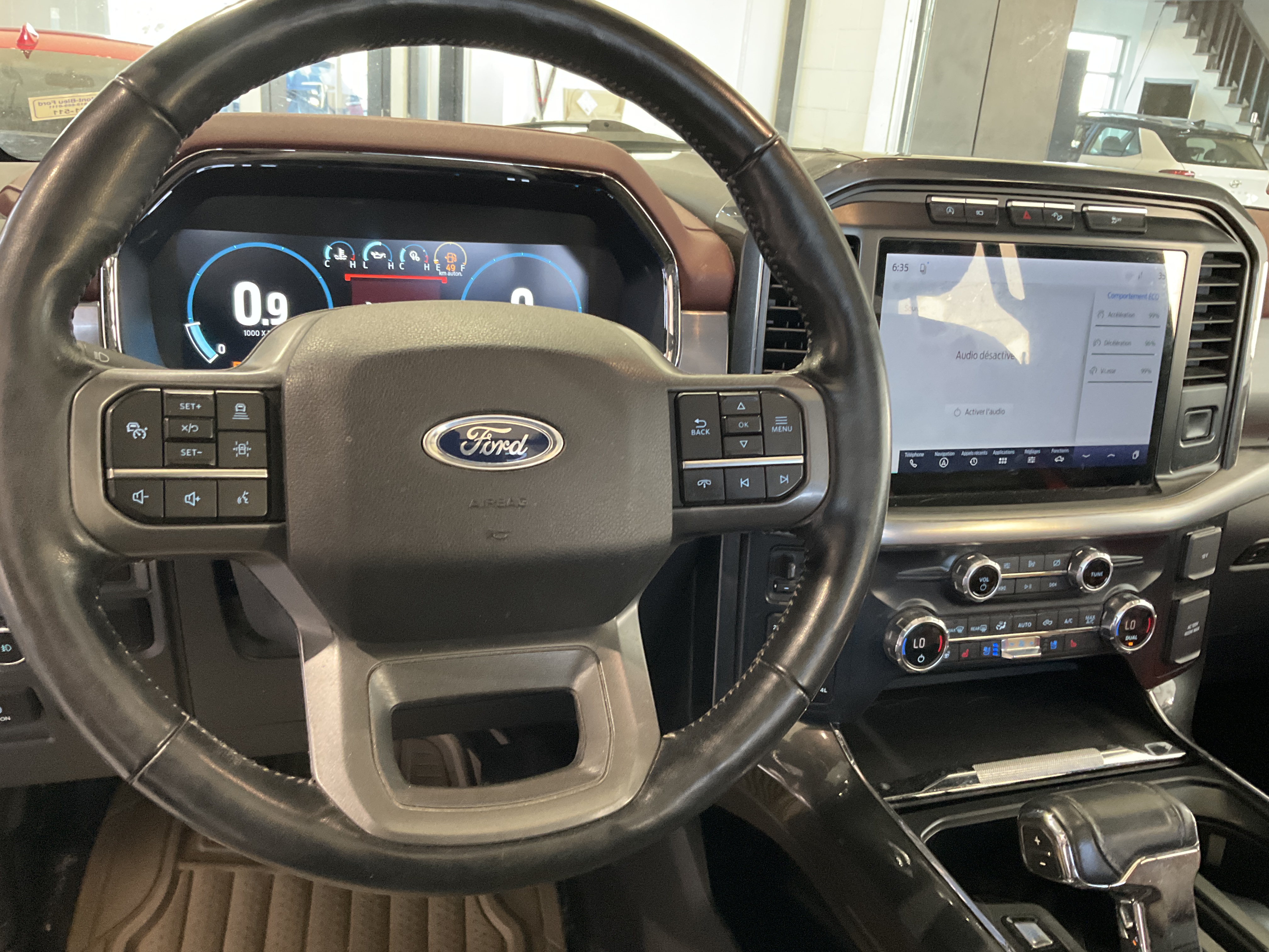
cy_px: 476
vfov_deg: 48.2
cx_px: 634
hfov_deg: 61.7
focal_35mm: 29
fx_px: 1063
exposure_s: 1/50
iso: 320
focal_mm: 3
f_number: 1.8
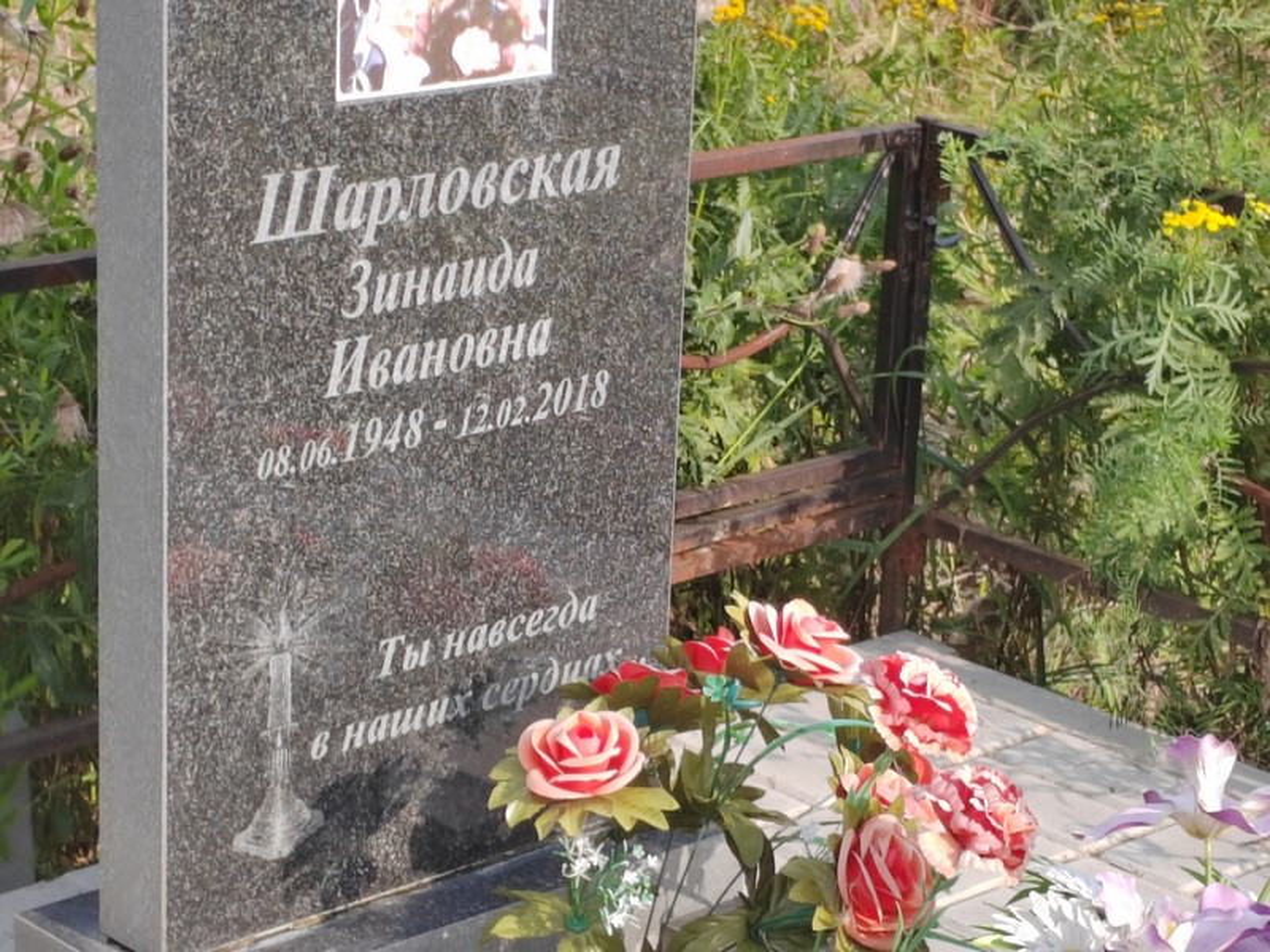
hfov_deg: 20.4
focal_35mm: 96
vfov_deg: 15.4
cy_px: 476
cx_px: 635
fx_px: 3522
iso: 100
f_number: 1.9
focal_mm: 5.52
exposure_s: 1/530
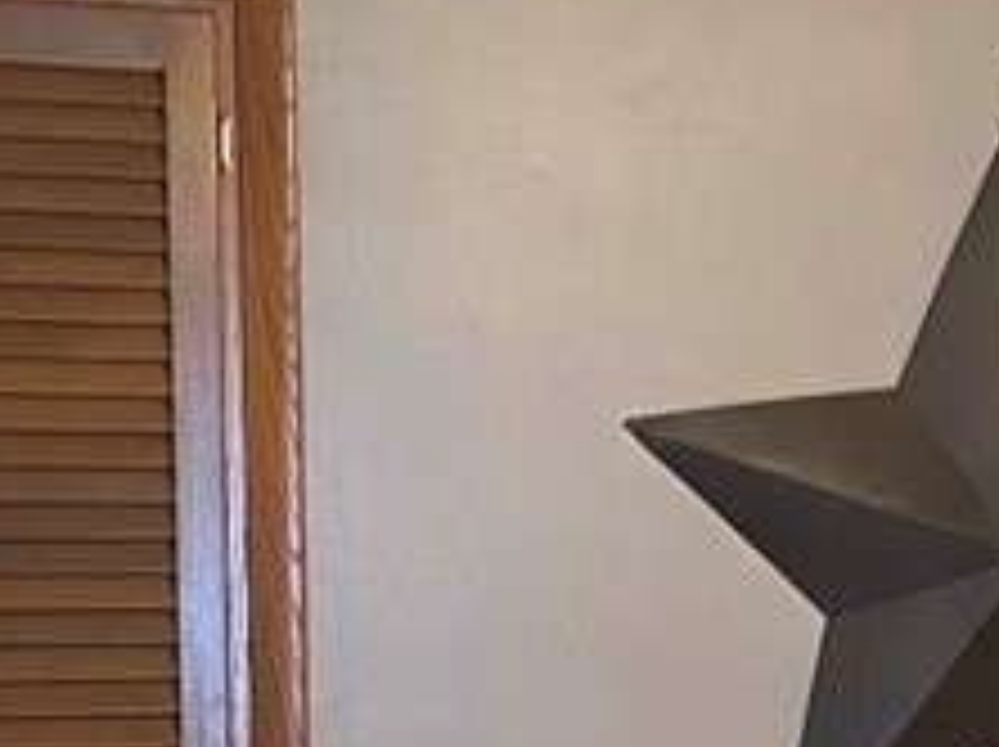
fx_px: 3459
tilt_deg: -6.7
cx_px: 1098
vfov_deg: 12.1
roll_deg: +0.2
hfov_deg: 16.0
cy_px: 873
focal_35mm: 120
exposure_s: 1/30
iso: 640
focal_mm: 4.25
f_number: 1.8
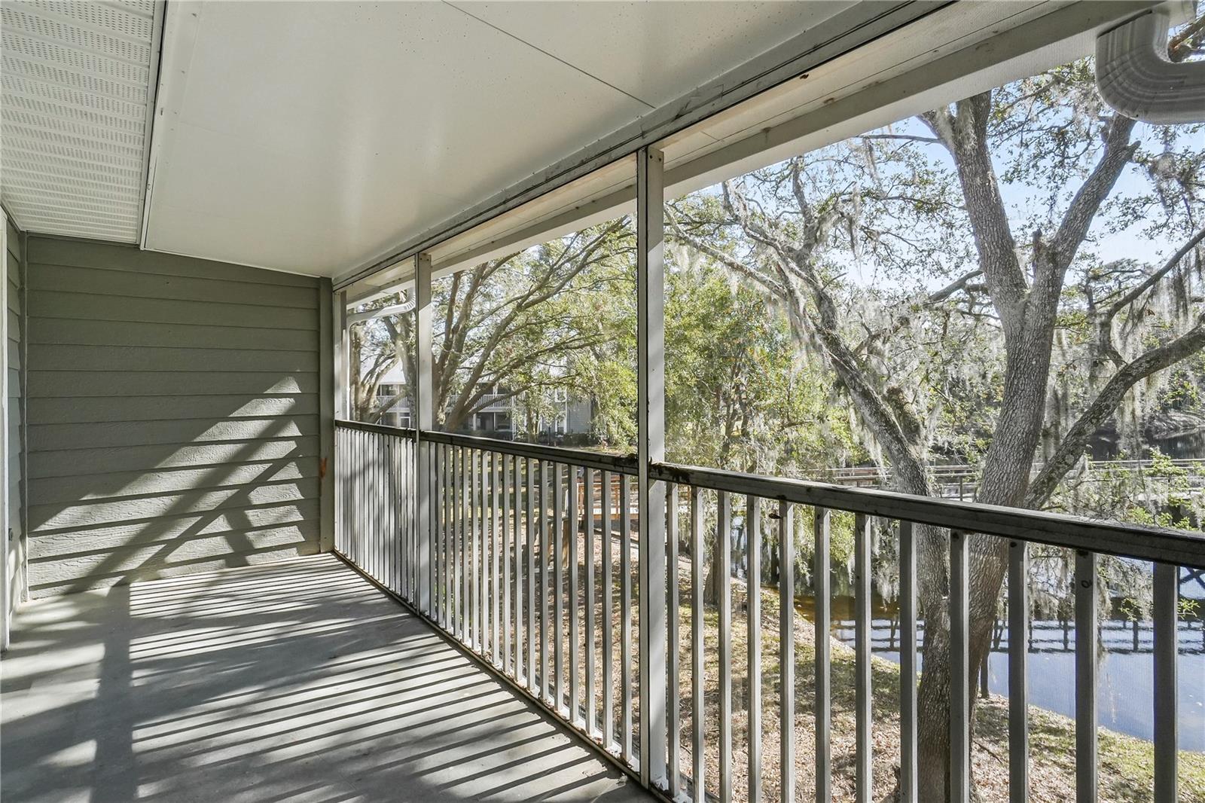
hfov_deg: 100.4
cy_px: 402
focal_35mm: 15
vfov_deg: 77.3
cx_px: 602
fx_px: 502
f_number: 6.3
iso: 640
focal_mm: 10
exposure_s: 1/60
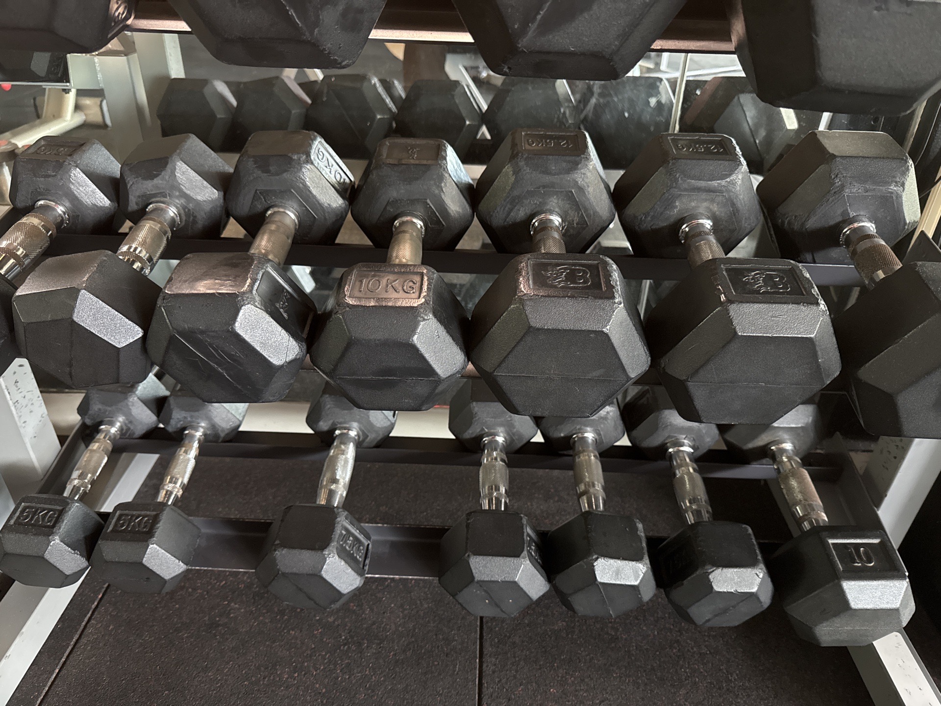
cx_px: 470
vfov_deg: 56.8
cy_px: 353
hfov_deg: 71.6
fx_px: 652
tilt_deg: -31.9
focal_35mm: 24
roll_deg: -0.9
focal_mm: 6.76
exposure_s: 1/31
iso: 1000
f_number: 1.78
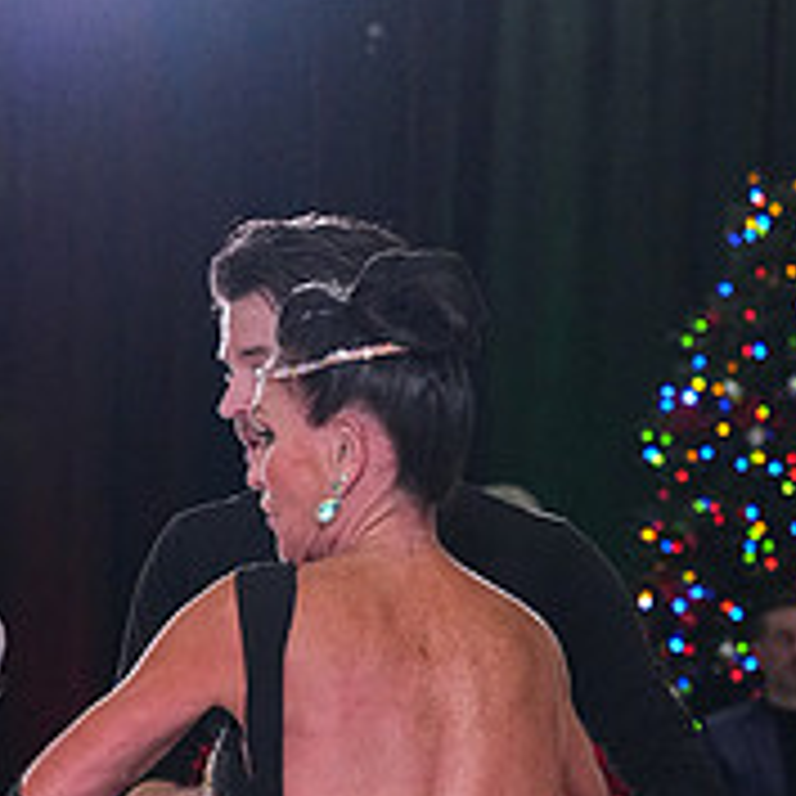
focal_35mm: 321
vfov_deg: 5.4
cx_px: 434
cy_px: 1106
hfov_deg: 5.5
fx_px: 8351
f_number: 6.3
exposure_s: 1/400
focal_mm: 115
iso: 6400
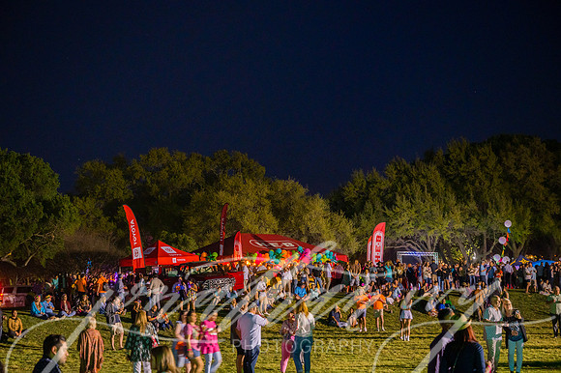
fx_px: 1090
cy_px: 186
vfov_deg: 19.4
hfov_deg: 28.9
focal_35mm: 70
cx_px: 280
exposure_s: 1/15
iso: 2500
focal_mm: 70
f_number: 4
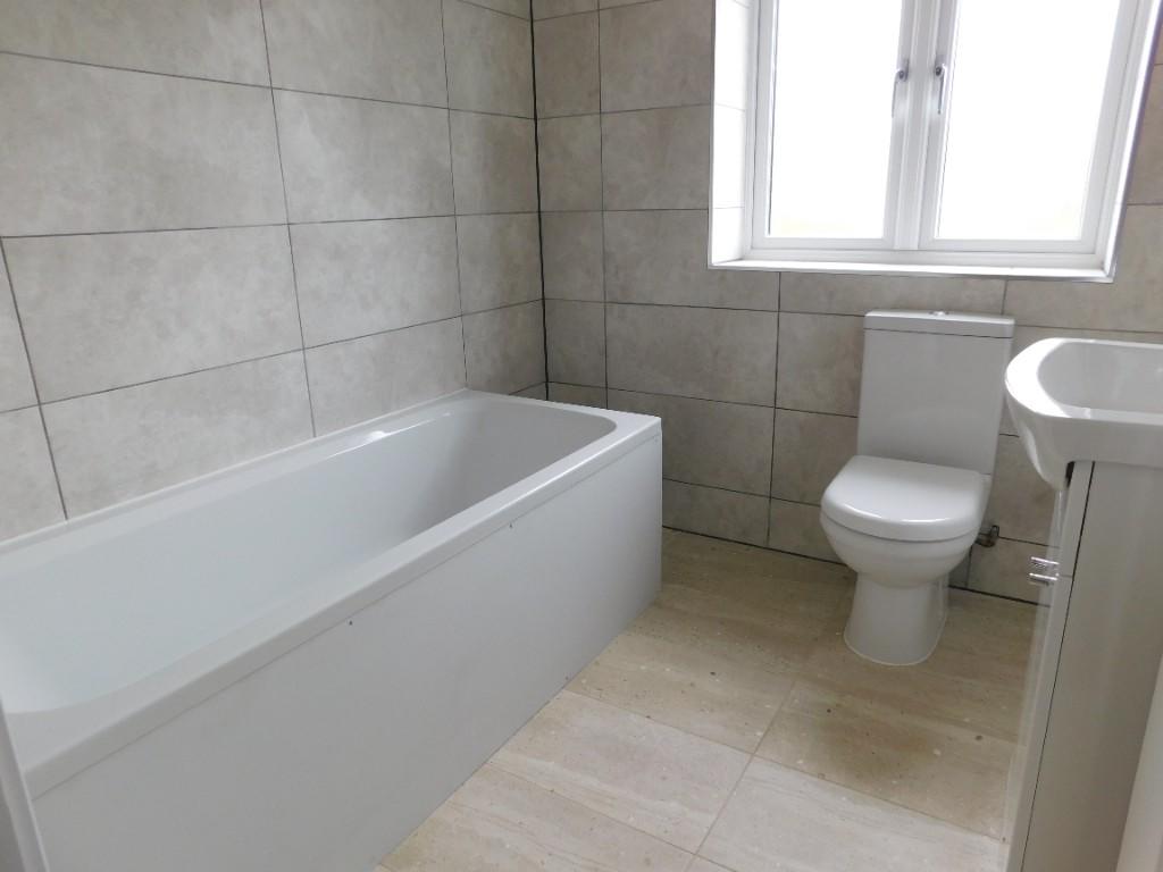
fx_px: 773
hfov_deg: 73.9
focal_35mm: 23
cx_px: 582
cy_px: 436
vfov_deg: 58.9
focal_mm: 4
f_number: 3
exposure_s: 1/80
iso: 125
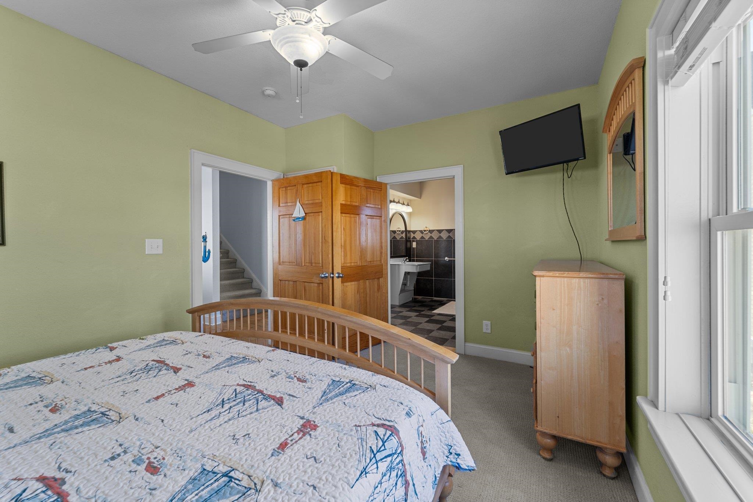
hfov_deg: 104.3
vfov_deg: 81.2
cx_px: 376
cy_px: 251
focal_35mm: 14
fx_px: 293
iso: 100
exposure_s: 1/1.25
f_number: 8
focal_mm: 14
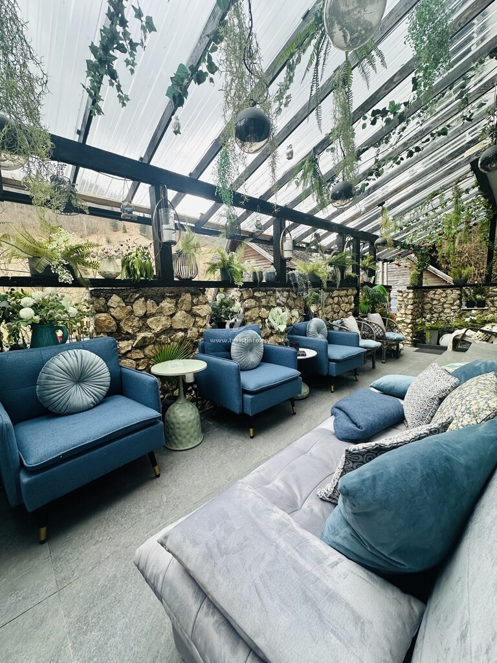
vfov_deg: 102.1
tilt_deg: -7.7
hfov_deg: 85.7
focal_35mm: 14
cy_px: 332
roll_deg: +1.6
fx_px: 268
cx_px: 248
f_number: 2.2
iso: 125
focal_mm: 2.22
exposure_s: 1/99
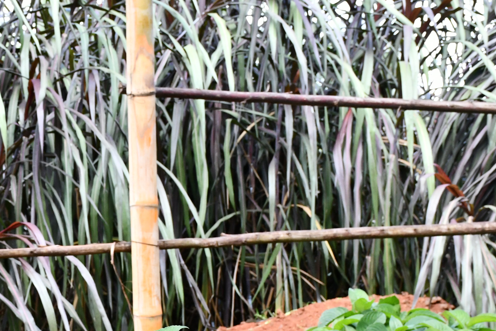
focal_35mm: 144
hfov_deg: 14.1
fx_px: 1984
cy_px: 331
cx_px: 23
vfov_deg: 9.5
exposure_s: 1/200
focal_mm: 42
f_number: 7.1
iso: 800
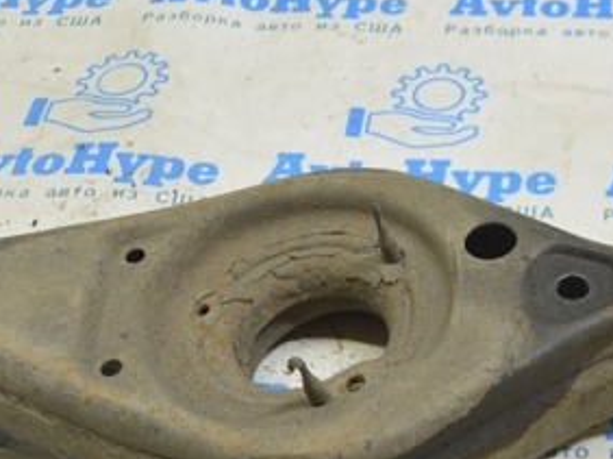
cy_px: 334
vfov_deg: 17.3
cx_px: 485
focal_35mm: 85
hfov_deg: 22.7
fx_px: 1504
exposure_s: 1/20
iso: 400
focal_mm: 26
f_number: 5.6
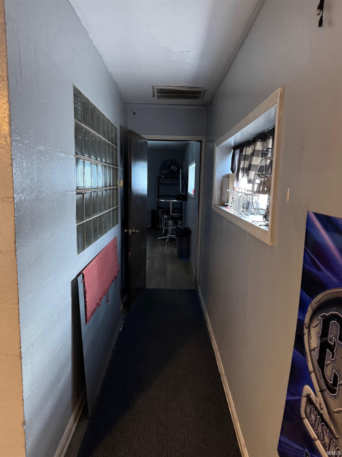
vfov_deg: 71.6
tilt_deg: -7.3
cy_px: 228
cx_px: 171
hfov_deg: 56.8
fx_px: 316
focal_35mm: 24
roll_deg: -0.5
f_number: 1.78
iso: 800
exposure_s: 1/30
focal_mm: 6.76
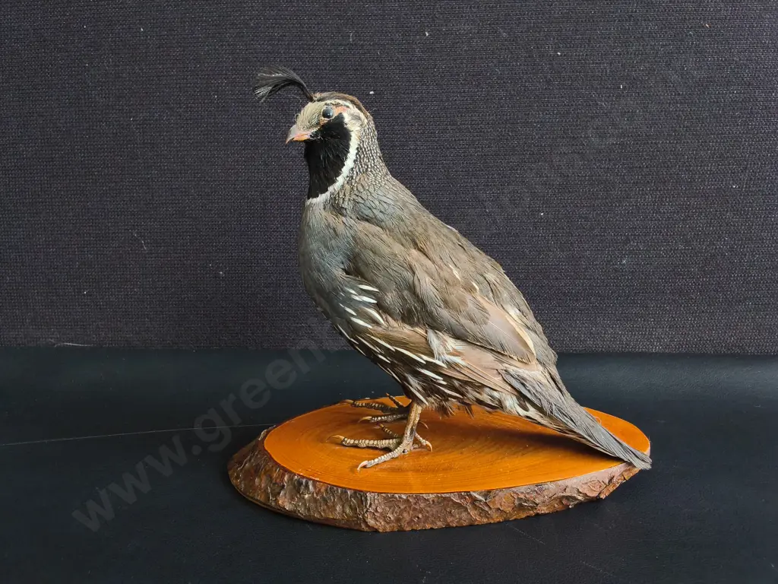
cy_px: 292
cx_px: 389
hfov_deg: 65.3
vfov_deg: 51.4
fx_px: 607
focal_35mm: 27
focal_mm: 2.87
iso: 160
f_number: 2
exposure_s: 1/120
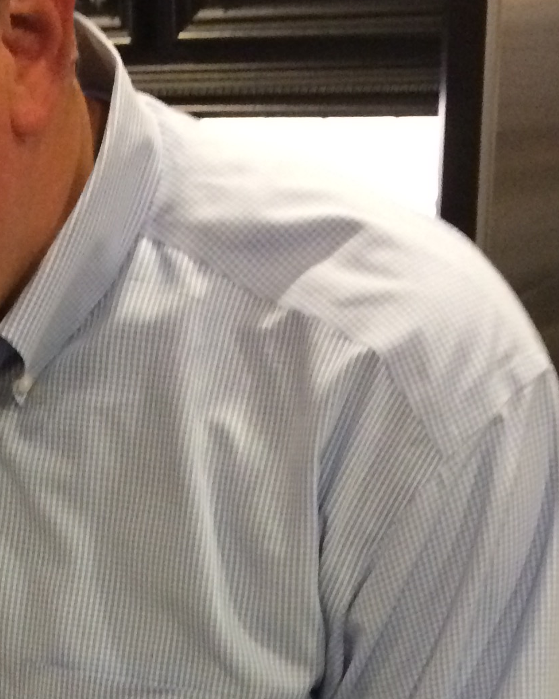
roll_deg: +5.8
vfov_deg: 19.8
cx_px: -20
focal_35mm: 89
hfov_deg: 16.8
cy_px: 910
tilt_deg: -29.2
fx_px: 1841
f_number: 2.2
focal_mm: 4.15
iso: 320
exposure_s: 1/24
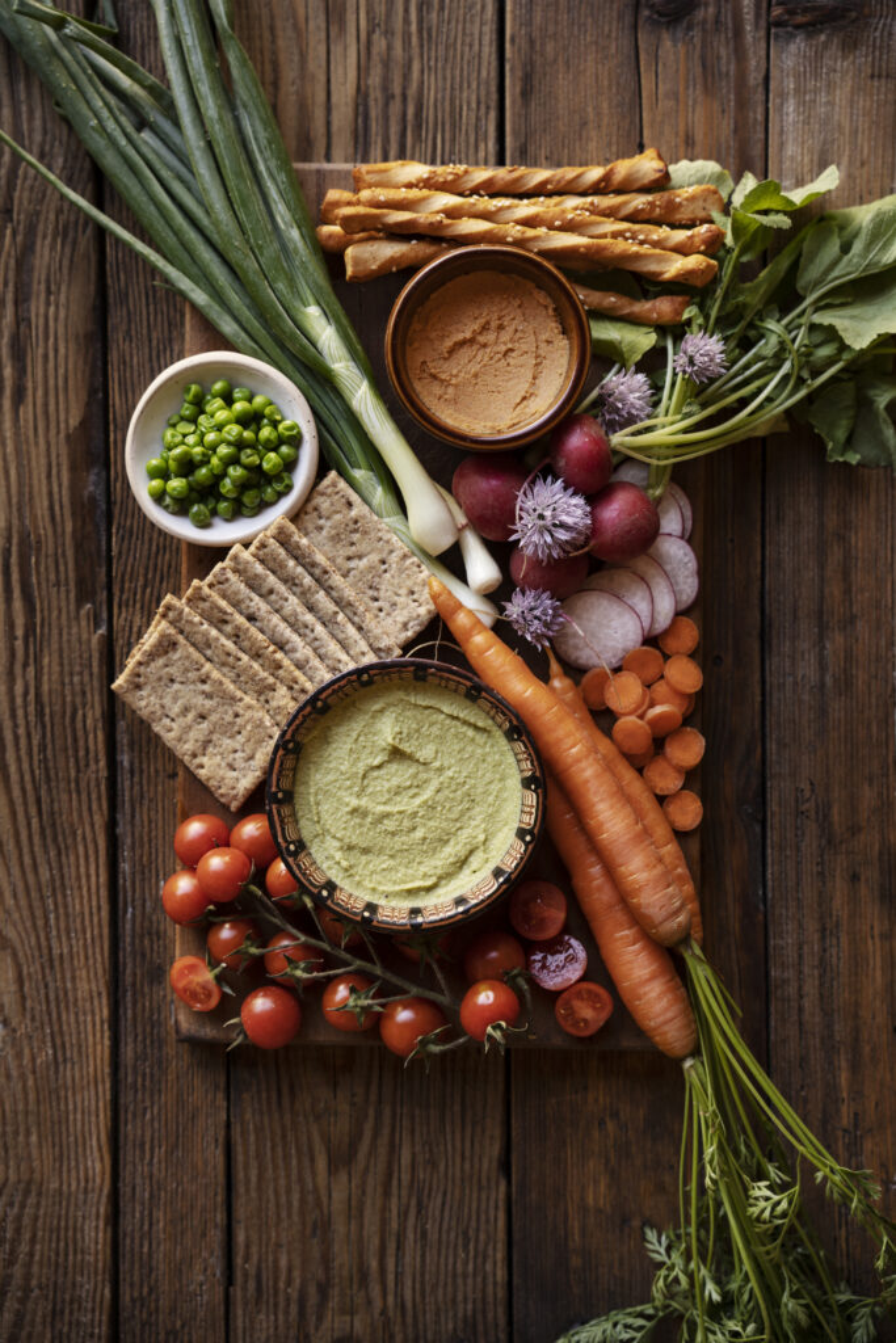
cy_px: 672
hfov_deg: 22.5
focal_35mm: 60
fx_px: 2254
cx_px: 448
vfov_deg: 33.2
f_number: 4
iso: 320
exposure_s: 1/125
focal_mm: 60.4
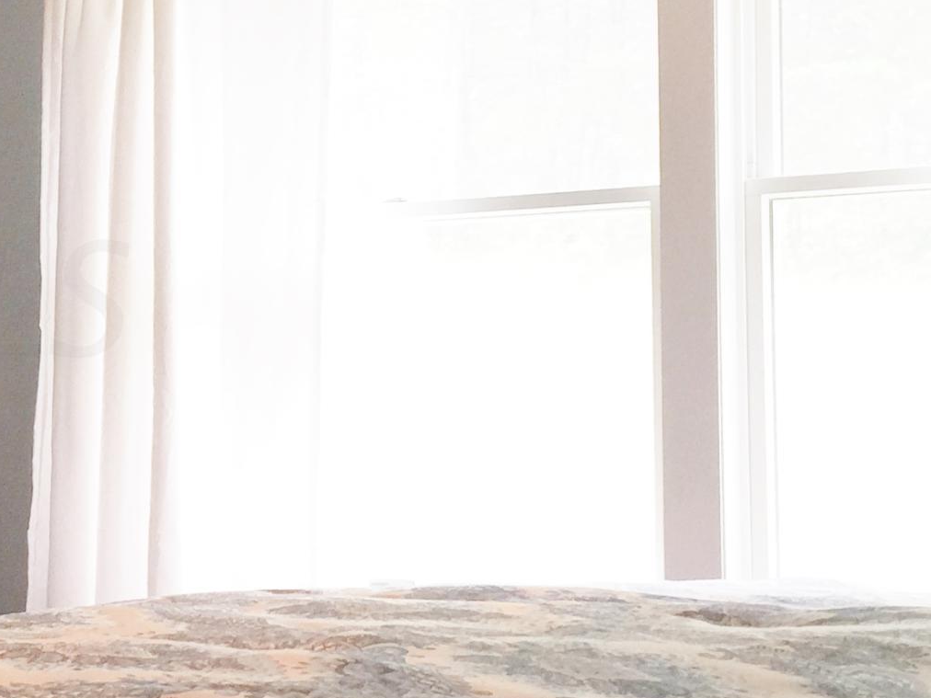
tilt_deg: +4.7
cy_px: 297
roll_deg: -1.2
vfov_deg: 17.2
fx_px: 2313
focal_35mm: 86
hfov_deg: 21.4
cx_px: -147
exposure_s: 1/40
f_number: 2.2
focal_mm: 4.15
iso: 32
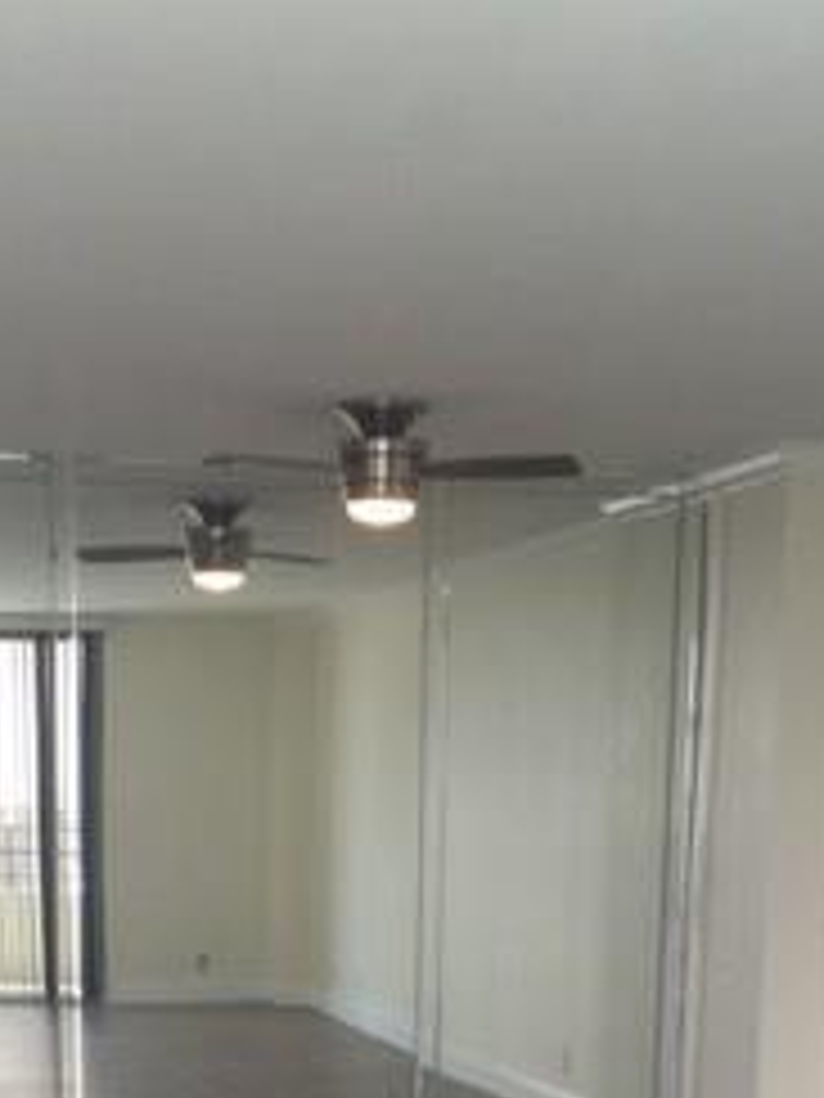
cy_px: 1278
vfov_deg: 23.7
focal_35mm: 76
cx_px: 275
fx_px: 2412
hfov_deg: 19.3
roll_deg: +0.2
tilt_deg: -11.1
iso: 32
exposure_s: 1/60
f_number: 2.2
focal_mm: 4.15
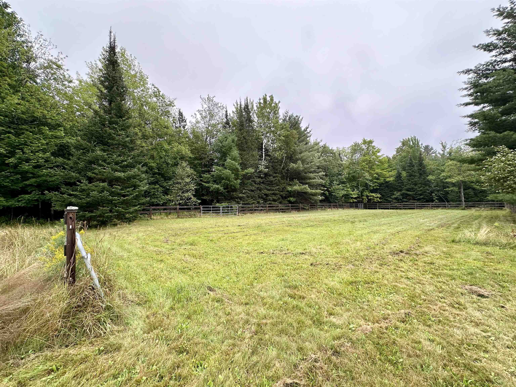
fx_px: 209
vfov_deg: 85.7
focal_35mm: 14
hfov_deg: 102.1
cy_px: 194
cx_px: 258
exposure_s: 1/116
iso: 40
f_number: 2.2
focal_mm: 2.22
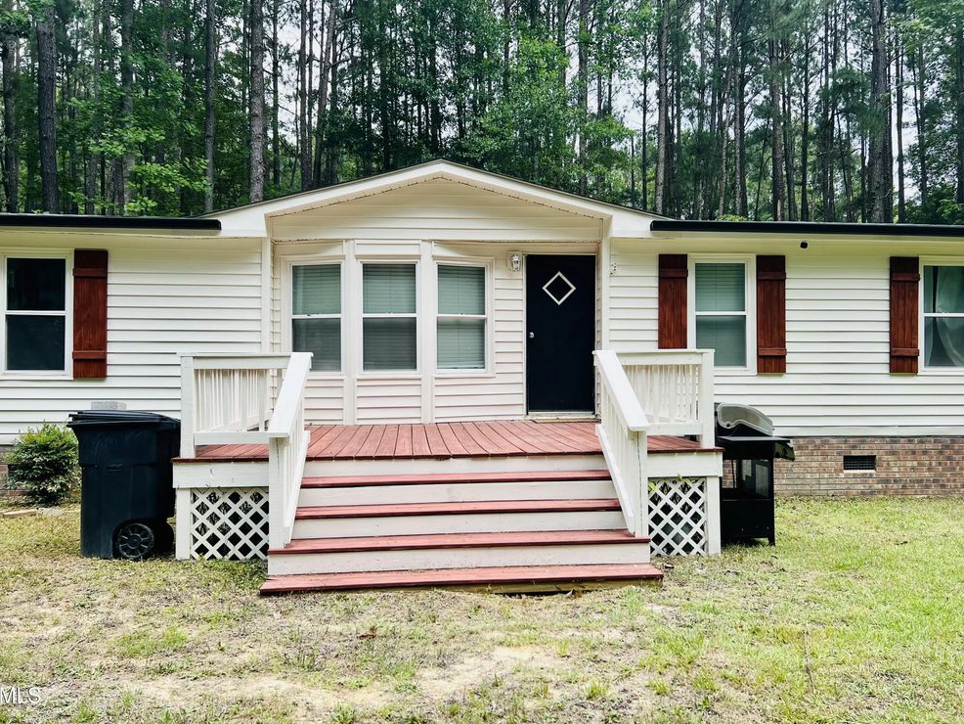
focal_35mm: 27
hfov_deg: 65.3
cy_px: 354
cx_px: 482
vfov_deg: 51.4
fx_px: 752
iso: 50
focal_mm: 5.7
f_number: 1.5
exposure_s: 1/1645
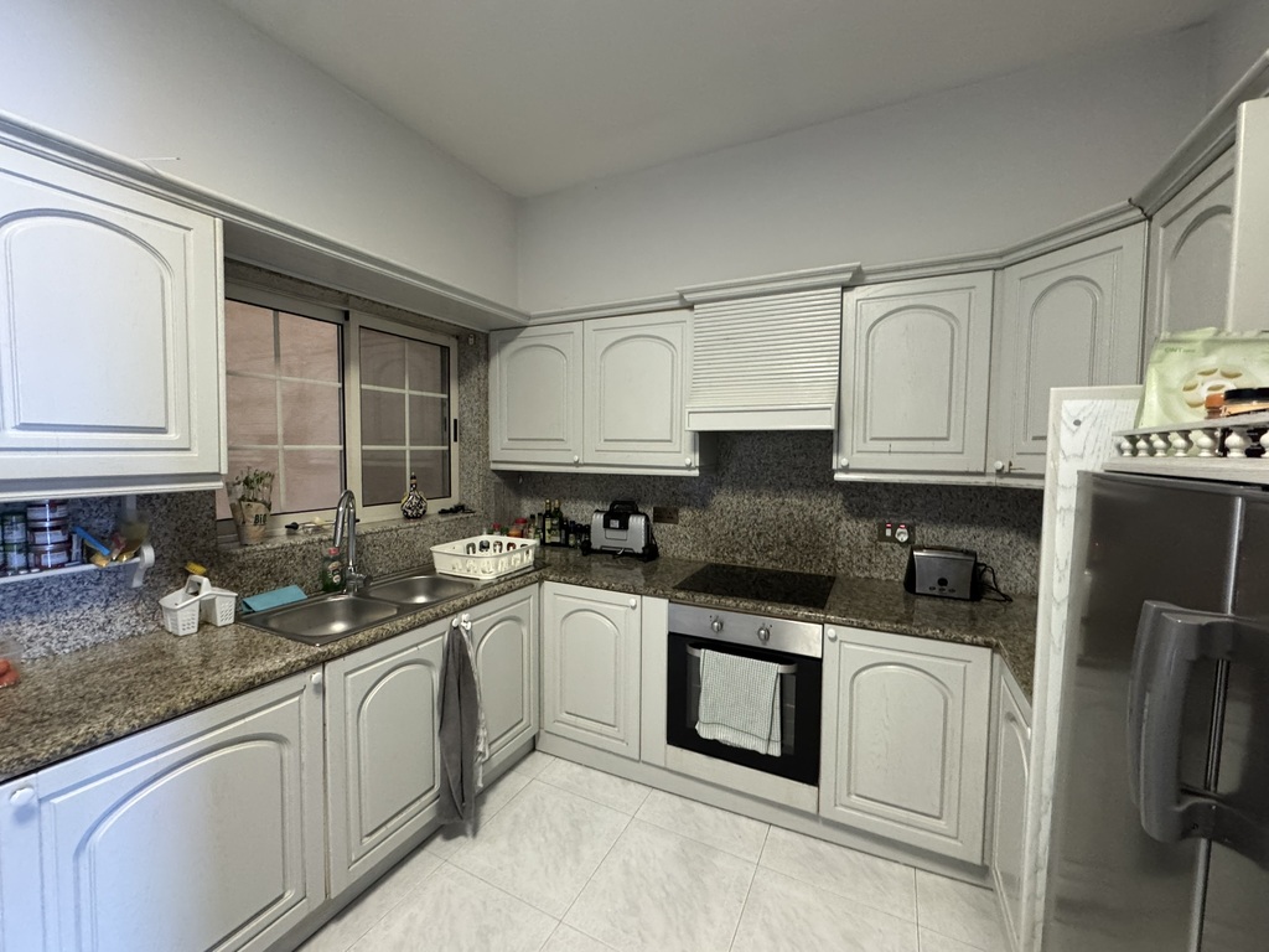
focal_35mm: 14
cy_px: 476
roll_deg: -0.5
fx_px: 513
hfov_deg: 102.1
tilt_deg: -3.8
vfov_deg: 85.7
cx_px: 634
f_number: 2.2
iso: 500
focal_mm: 2.22
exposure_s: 1/50
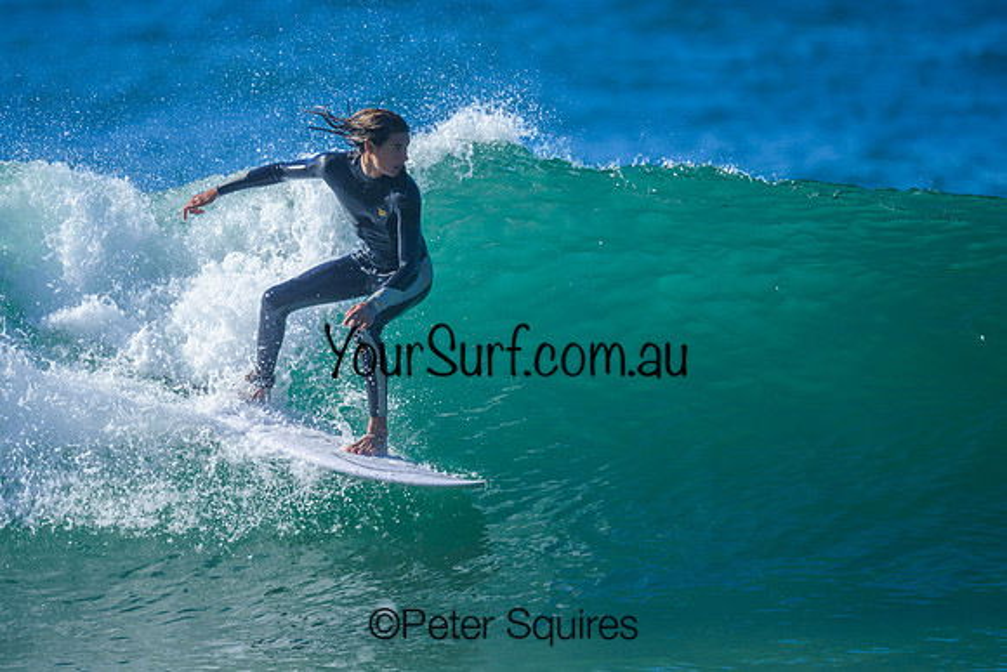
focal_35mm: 1081
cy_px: 218
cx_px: 395
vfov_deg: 1.3
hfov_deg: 1.9
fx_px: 30241
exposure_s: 1/2000
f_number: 6.3
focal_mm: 800
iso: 320
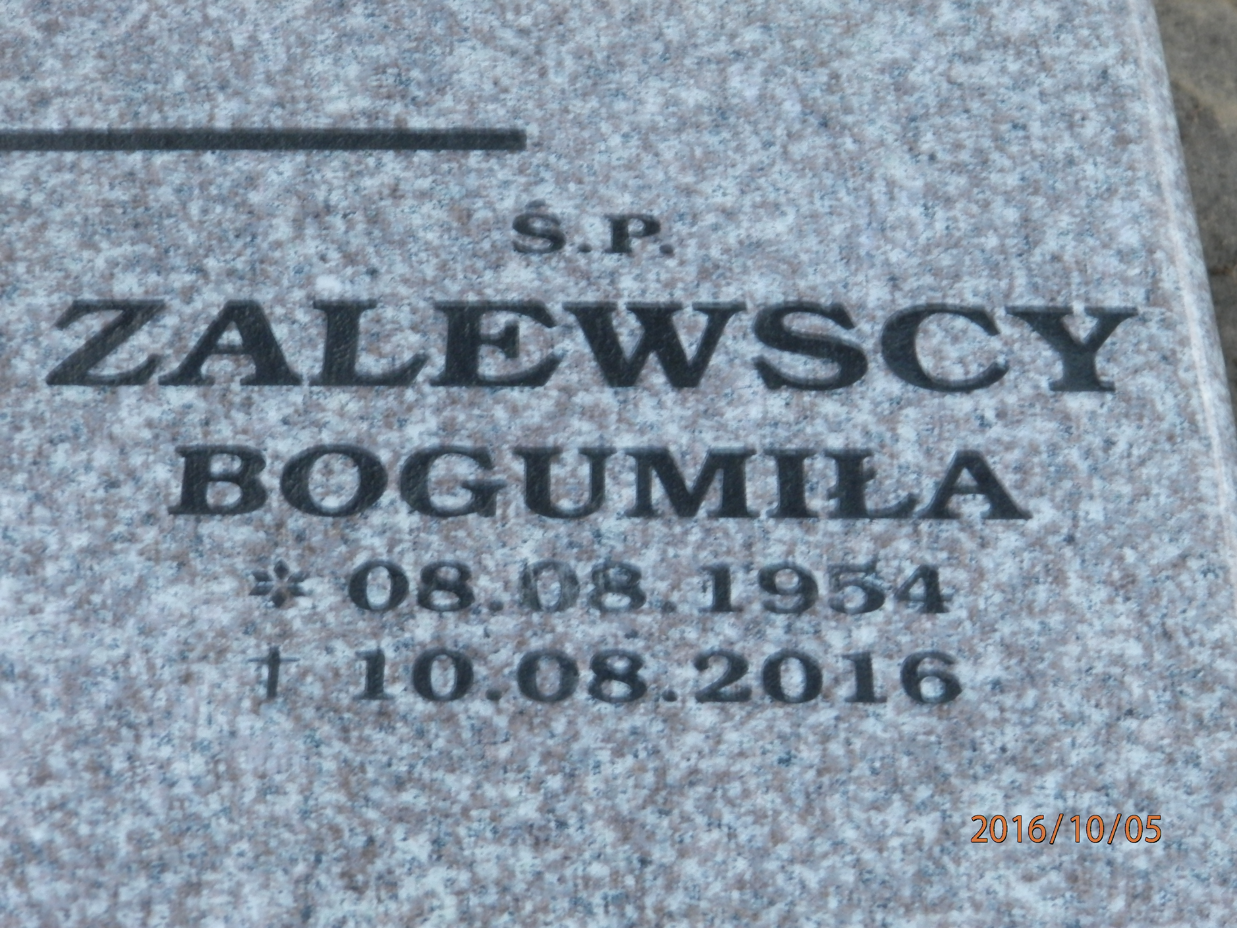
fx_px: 4717
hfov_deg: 14.9
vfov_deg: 11.2
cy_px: 464
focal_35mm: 132
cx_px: 618
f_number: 4.7
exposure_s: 1/30
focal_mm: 23.6
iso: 200
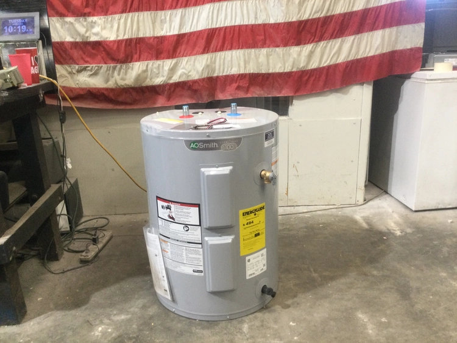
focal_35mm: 31
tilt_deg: -16.8
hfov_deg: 58.3
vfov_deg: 45.5
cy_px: 172
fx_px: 409
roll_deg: +1.9
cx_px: 228
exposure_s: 1/30
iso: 100
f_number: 2.4
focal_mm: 3.3
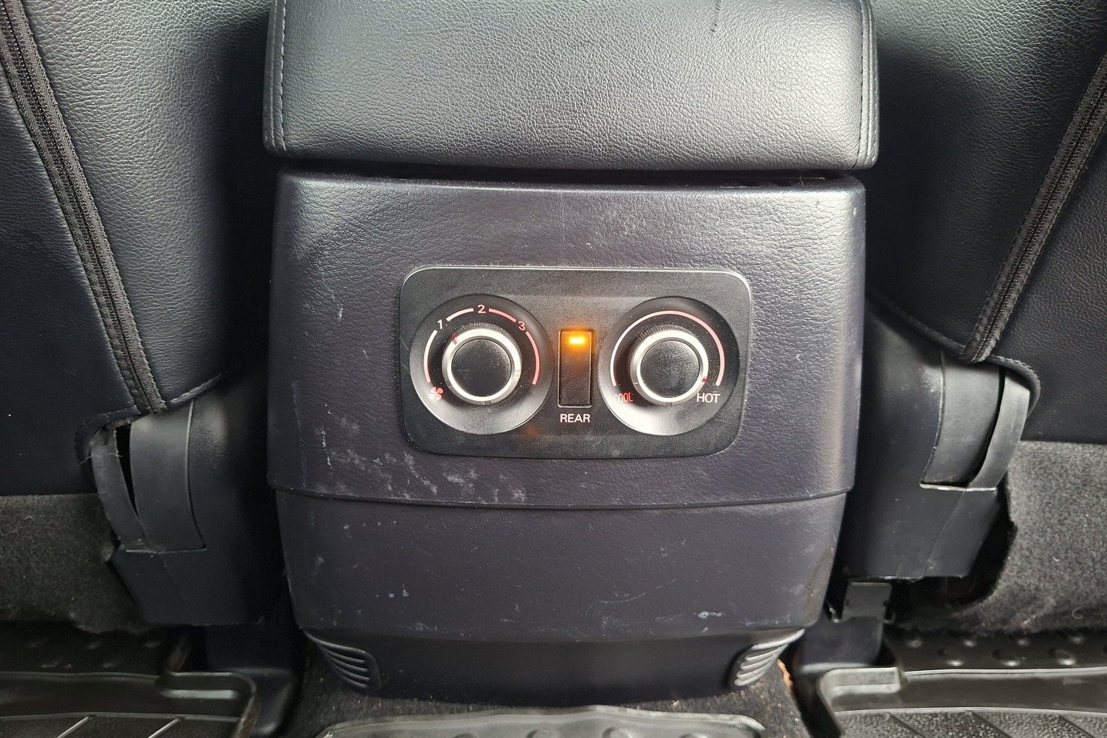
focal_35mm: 24
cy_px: 393
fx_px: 738
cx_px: 553
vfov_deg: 53.1
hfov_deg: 73.7
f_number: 1.8
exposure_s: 1/33
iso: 400
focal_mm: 5.54
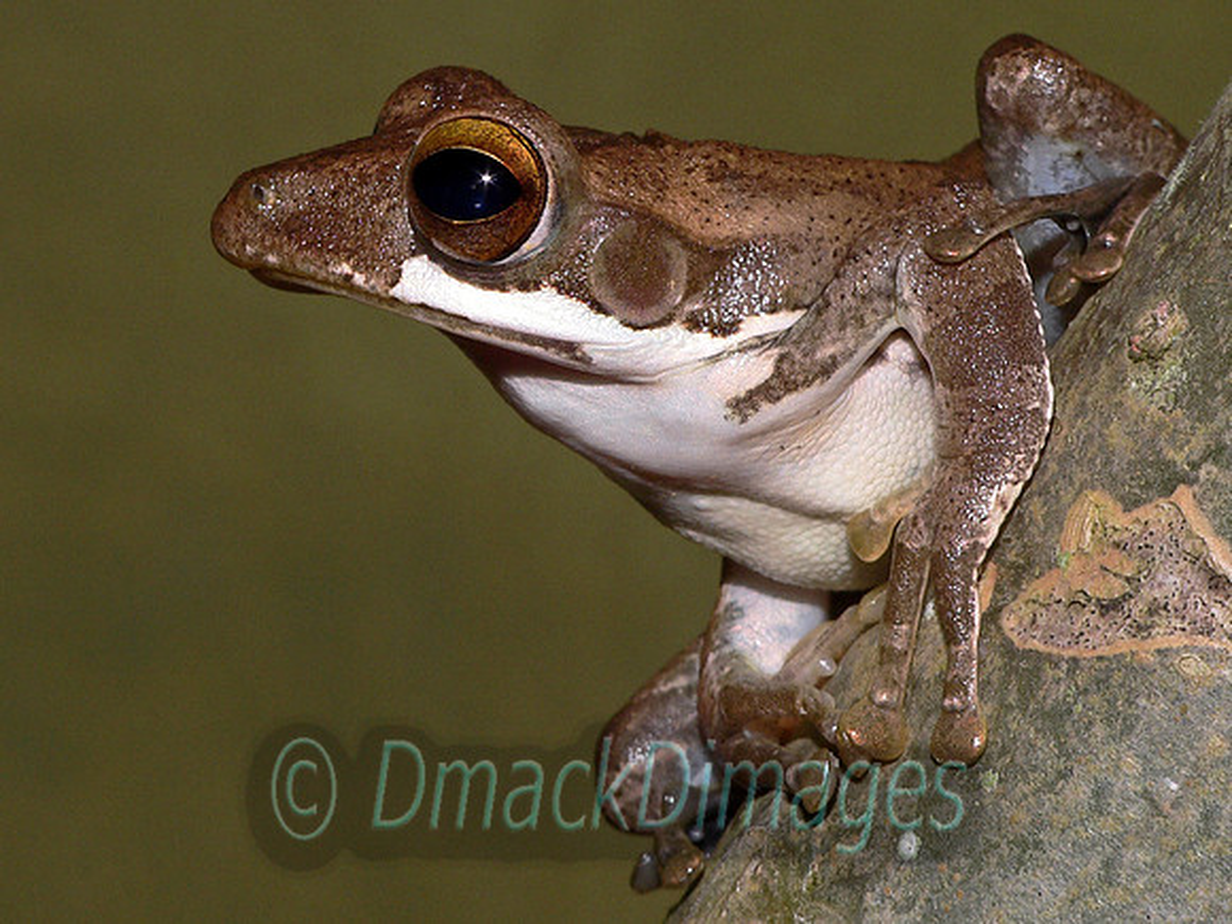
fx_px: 4057
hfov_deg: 17.3
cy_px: 462
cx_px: 616
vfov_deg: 13.0
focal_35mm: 114
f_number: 8
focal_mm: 19
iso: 80
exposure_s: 1/60
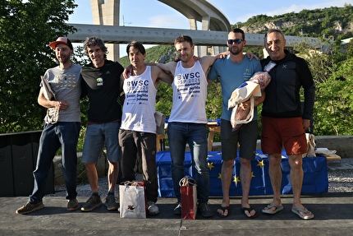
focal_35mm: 36
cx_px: 176
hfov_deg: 53.1
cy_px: 118
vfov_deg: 36.9
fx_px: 353
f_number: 5.6
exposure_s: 1/640
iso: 200
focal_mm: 36
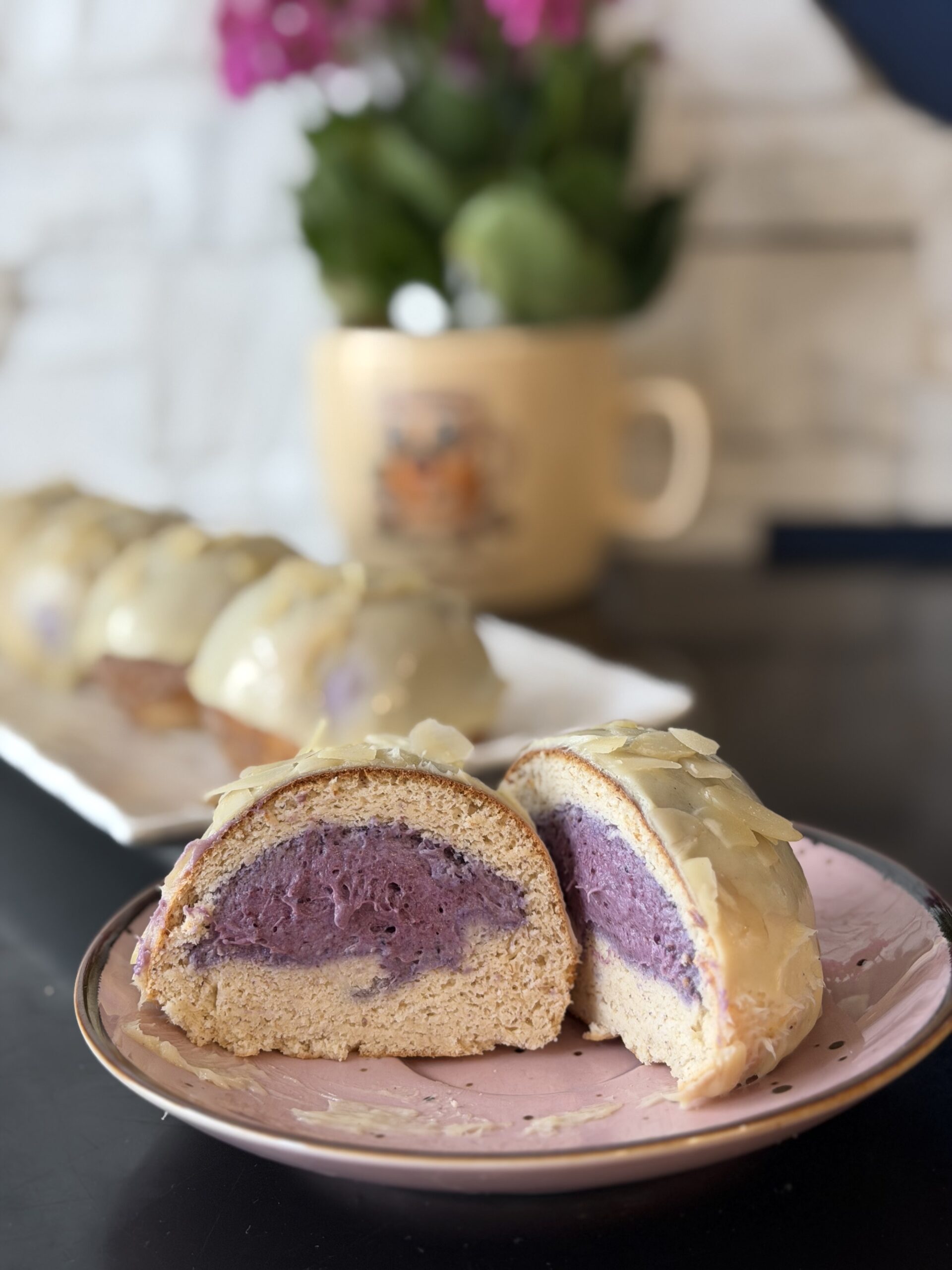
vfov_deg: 39.7
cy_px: 635
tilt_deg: -13.3
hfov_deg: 30.3
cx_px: 476
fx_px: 1760
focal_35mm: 48
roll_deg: +2.8
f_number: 1.78
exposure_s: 1/50
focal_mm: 6.76
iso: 125
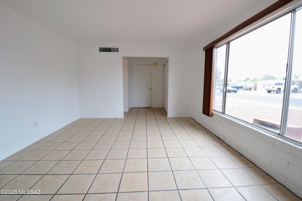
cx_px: 151
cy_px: 100
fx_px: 126
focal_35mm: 15
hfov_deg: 100.4
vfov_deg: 77.3
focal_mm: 10
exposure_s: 1/50
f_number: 9
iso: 400
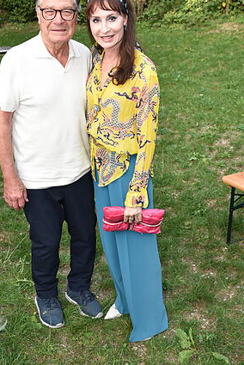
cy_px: 156
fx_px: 426
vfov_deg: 46.2
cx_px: 98
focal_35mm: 42
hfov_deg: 31.9
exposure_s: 1/250
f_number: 8
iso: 800
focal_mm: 22
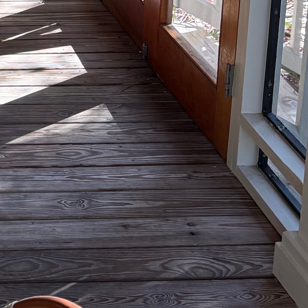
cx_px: -187
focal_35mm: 98
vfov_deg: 16.3
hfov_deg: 15.9
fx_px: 987
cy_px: -149
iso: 160
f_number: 1.78
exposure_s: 1/176
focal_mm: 6.76
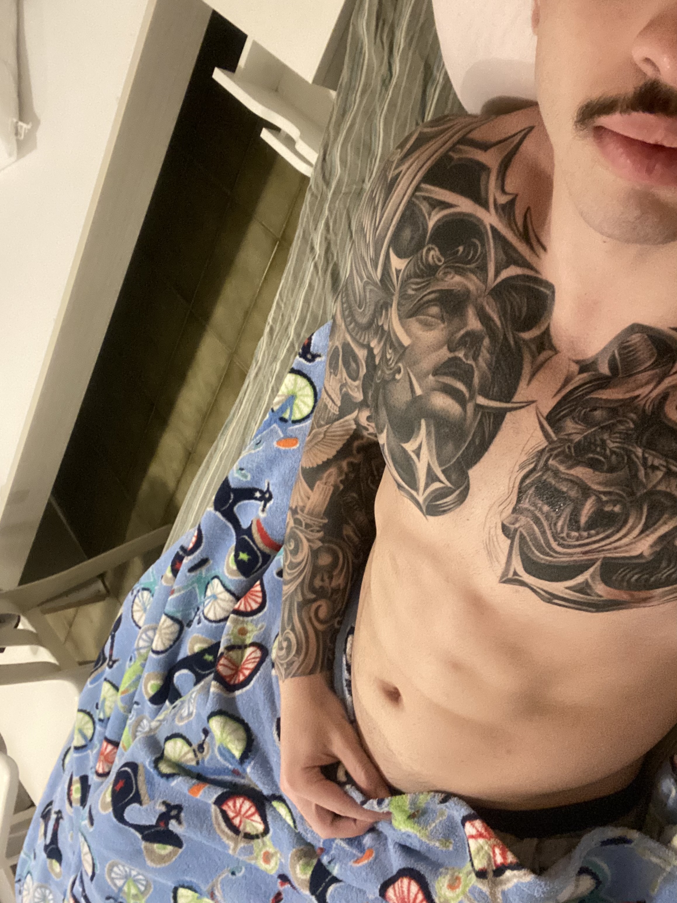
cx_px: 338
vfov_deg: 60.0
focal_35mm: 30
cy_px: 452
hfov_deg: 46.8
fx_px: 782
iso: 640
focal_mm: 2.71
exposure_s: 1/20
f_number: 2.2
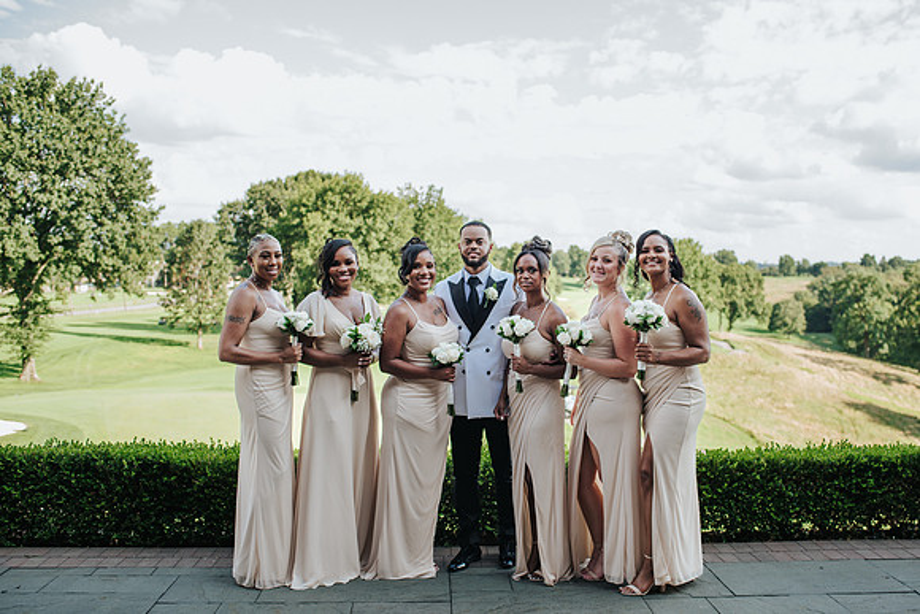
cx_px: 508
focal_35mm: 40
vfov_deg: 33.6
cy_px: 335
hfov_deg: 48.7
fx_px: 1015
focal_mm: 35
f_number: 2.8
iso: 100
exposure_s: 1/250
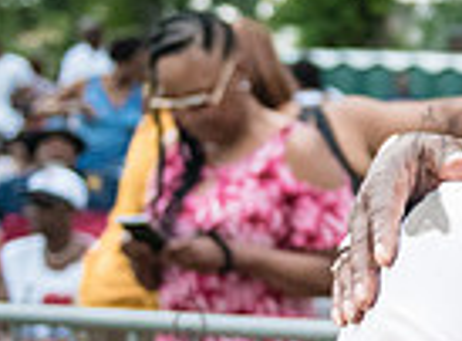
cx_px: 940
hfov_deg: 11.0
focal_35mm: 163
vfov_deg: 9.0
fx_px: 2162
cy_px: 258
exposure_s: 1/200
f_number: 2.8
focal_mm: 32
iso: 4000
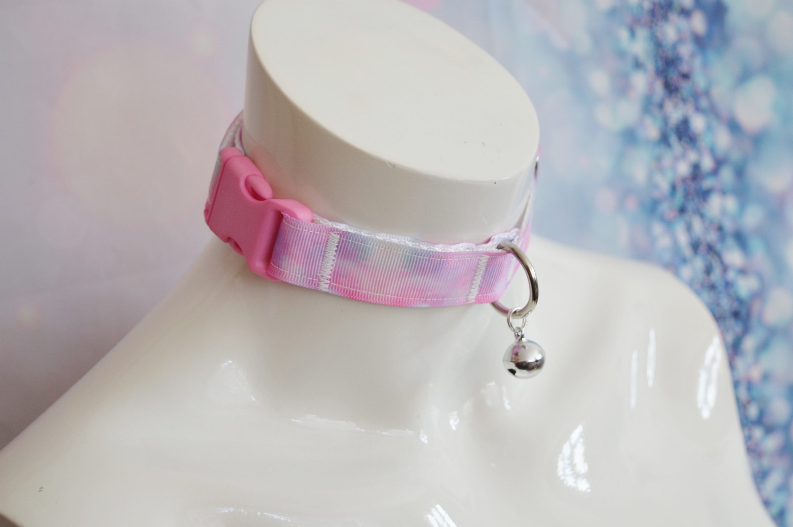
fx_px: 1518
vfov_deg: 19.7
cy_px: 264
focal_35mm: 69
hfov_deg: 29.3
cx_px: 396
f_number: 5
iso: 400
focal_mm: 46
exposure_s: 1/100
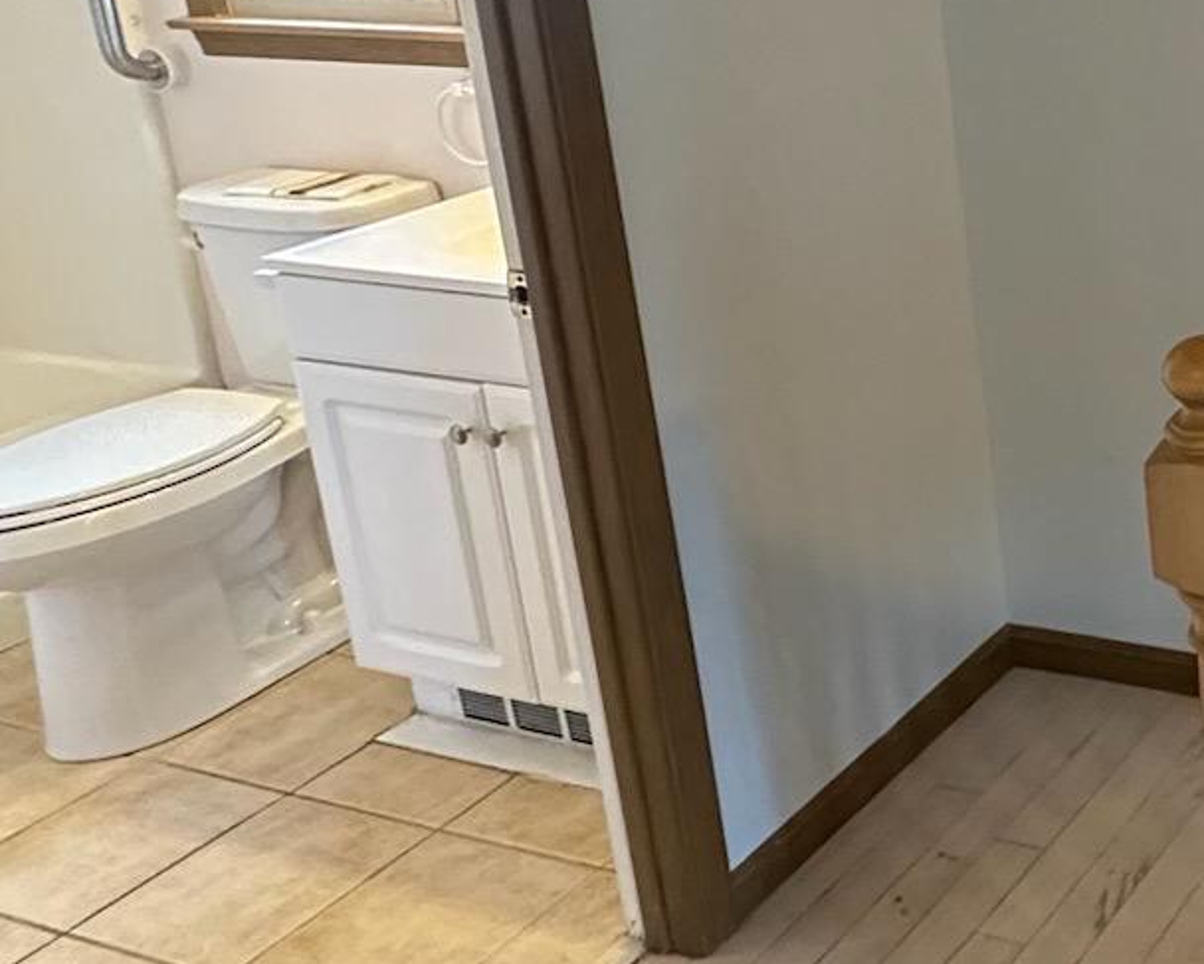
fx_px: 1640
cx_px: 1521
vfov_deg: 31.3
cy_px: 97
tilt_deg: -12.5
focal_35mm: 46
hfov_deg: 31.9
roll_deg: +1.2
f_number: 2.2
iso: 400
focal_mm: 2.22
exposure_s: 1/60
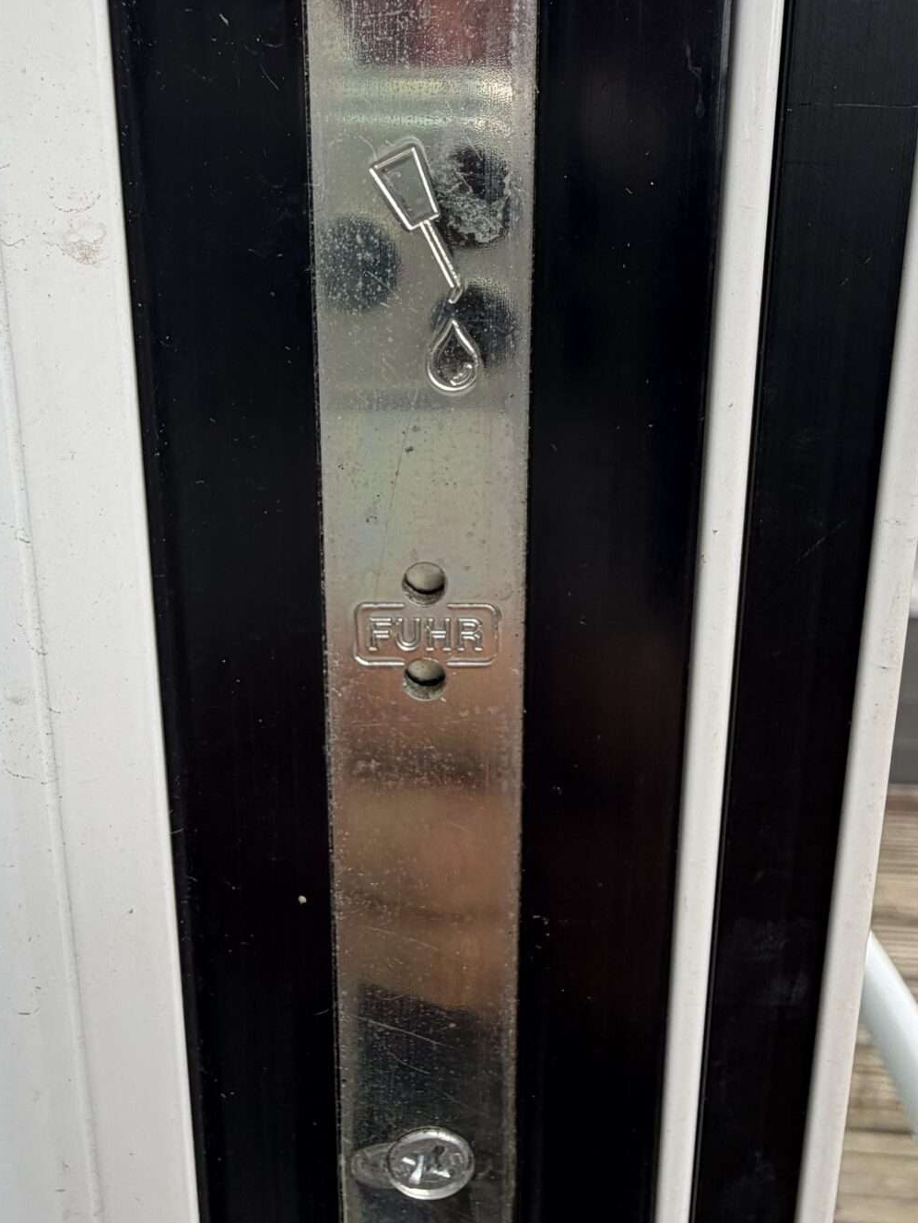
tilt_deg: -12.9
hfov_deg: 51.3
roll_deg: -0.9
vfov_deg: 63.9
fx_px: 954
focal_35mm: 27
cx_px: 490
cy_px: 426
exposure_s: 1/183
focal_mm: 2.22
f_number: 2.2
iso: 40
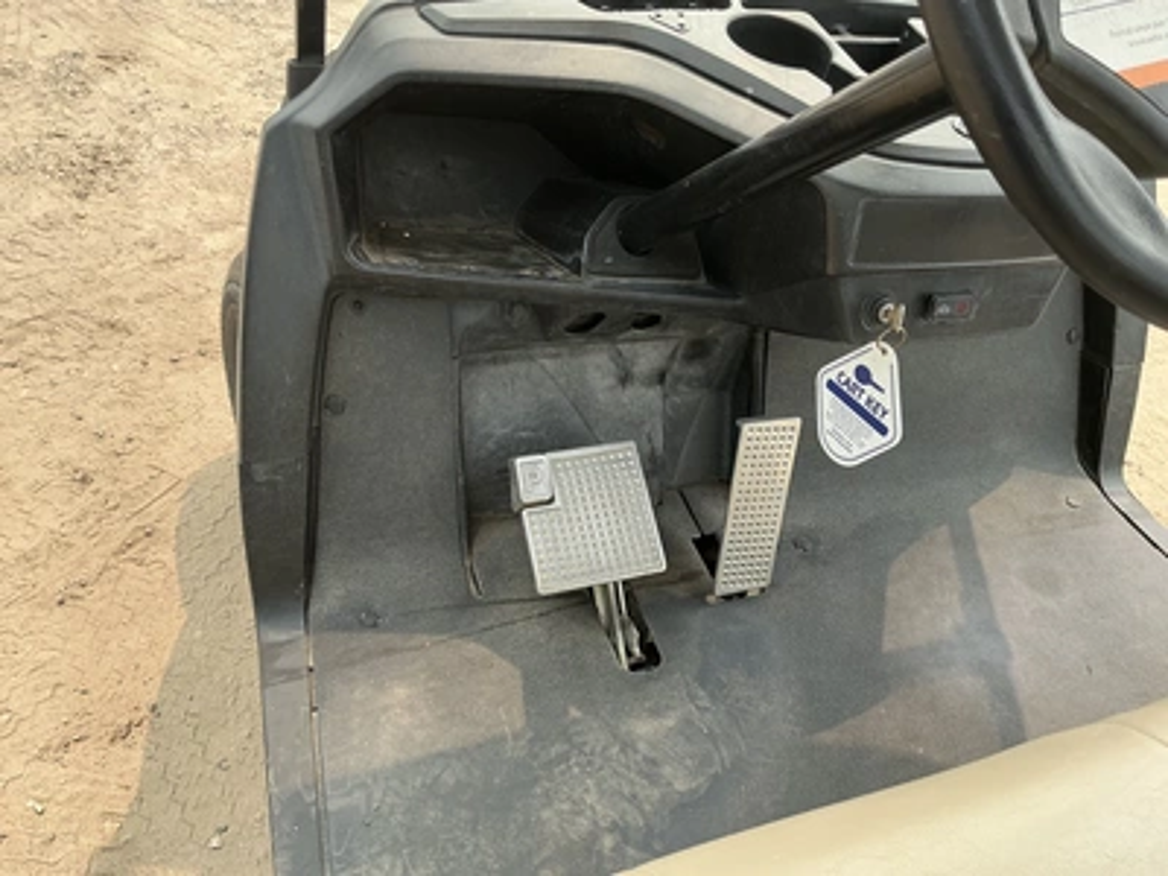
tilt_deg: -41.4
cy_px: 438
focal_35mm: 28
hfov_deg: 63.4
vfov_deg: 49.7
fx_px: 945
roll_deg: -15.6
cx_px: 584
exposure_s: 1/495
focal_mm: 3
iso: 25
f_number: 1.8
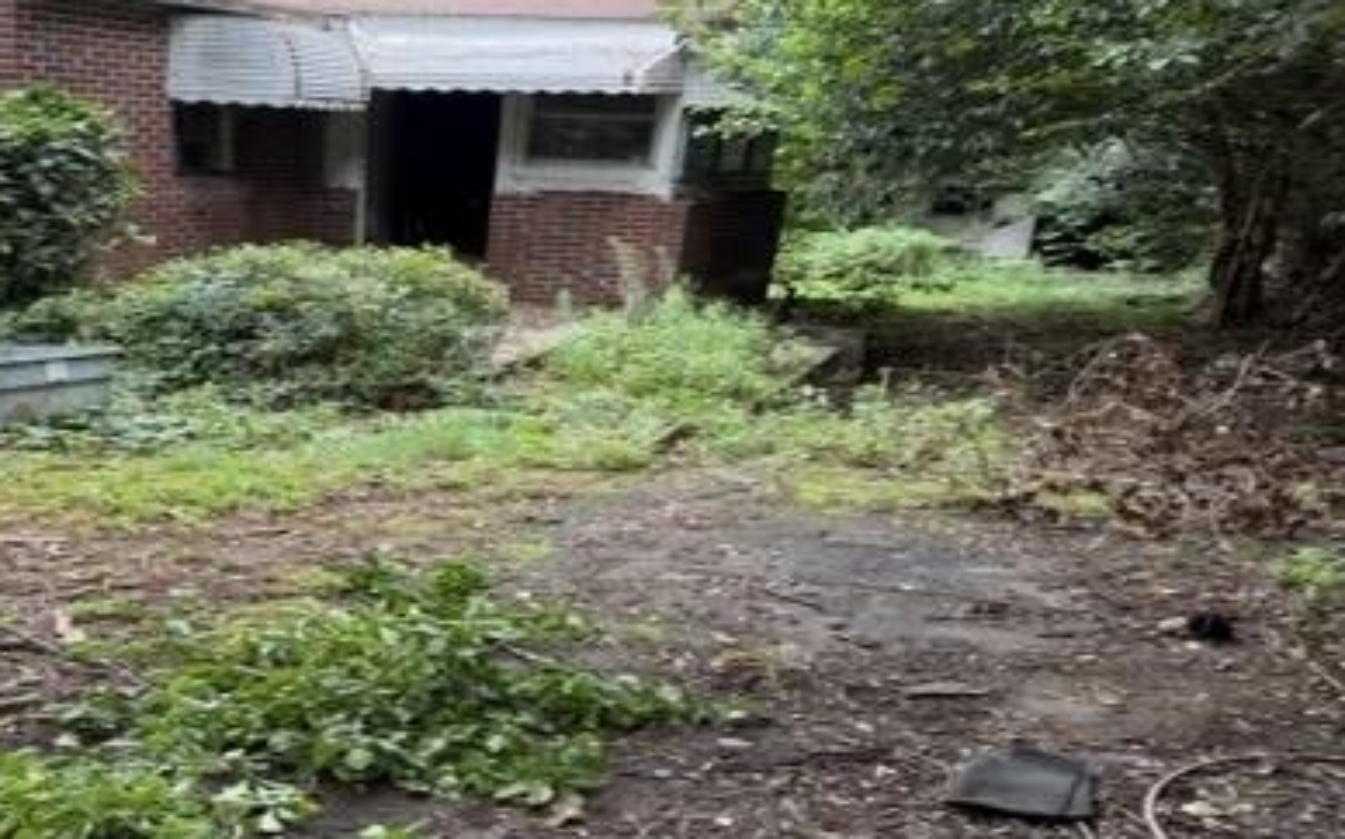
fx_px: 1539
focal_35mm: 42
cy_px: 433
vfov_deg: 30.5
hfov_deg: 47.1
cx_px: 572
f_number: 1.78
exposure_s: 1/121
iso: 80
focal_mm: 6.76
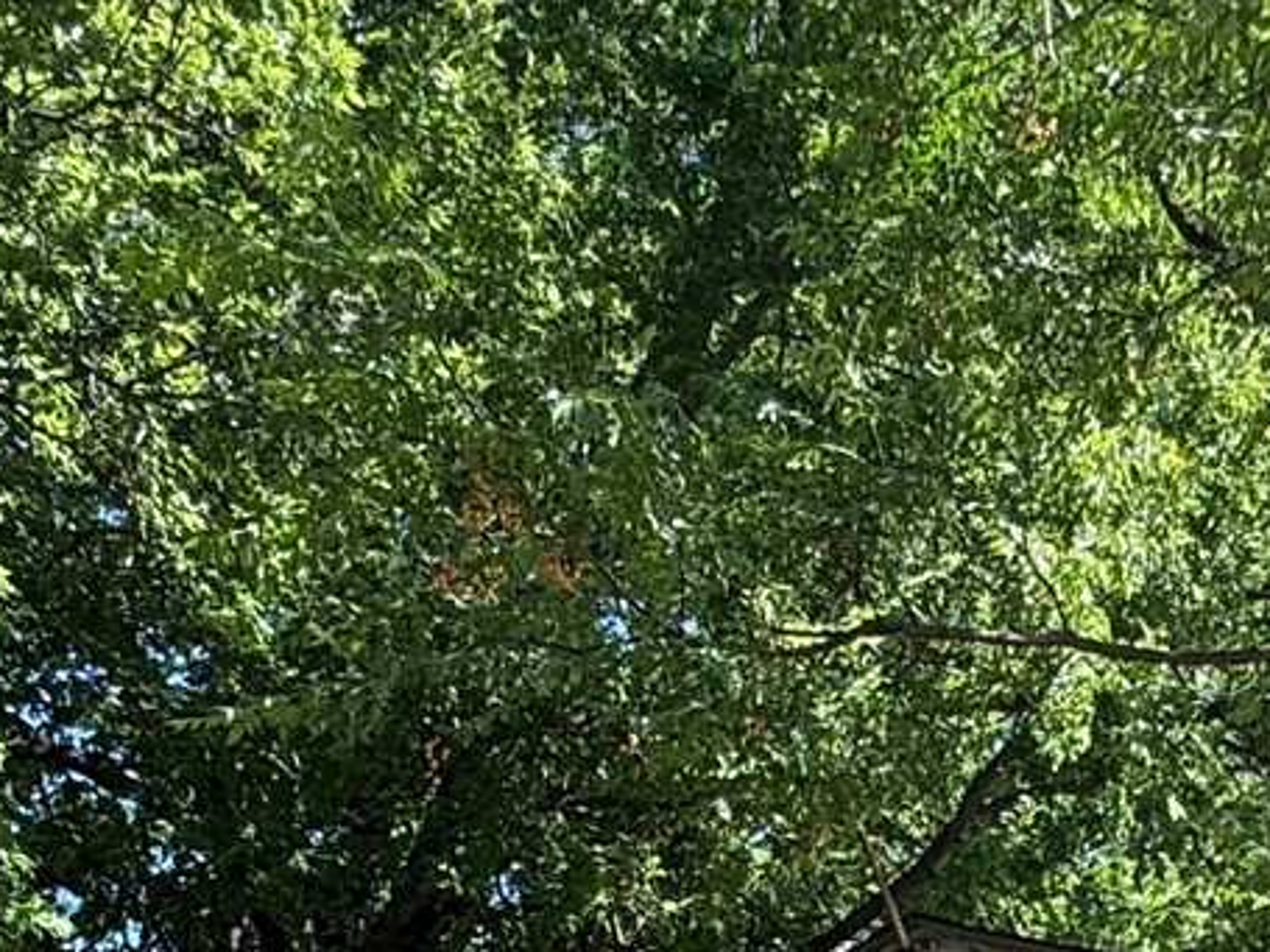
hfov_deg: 30.2
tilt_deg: +1.3
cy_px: 1494
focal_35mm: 63
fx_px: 2311
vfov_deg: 19.7
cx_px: 946
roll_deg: +1.3
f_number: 2.2
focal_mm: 2.22
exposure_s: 1/316
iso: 64
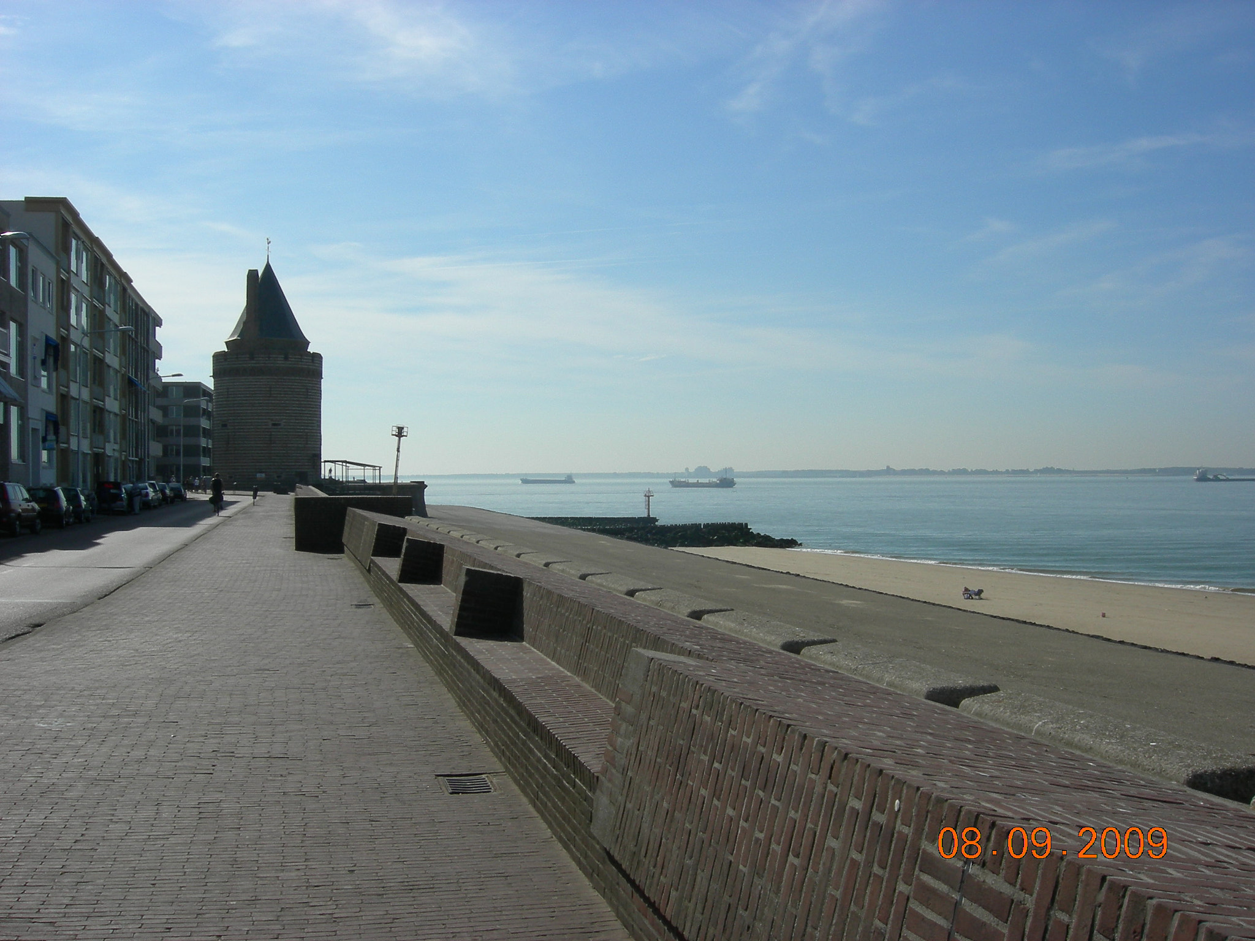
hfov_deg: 51.4
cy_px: 470
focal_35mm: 36
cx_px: 628
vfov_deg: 39.7
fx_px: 1305
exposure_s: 1/385
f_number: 7.6
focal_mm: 7.5
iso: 64
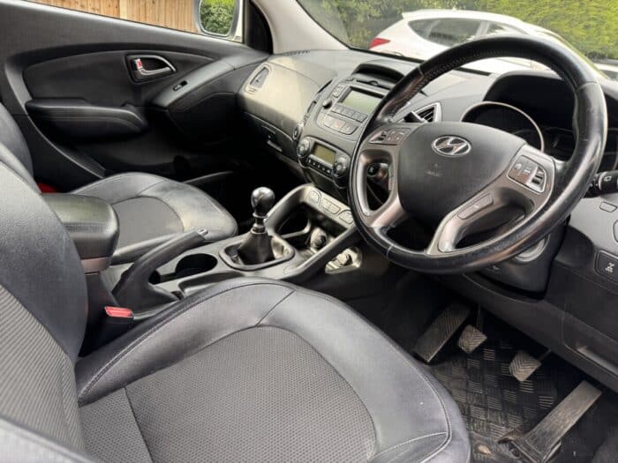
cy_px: 232
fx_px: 428
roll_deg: -7.3
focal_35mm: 24
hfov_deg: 71.6
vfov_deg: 56.8
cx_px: 309
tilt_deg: -23.8
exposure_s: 1/121
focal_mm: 6.76
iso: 125
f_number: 1.78
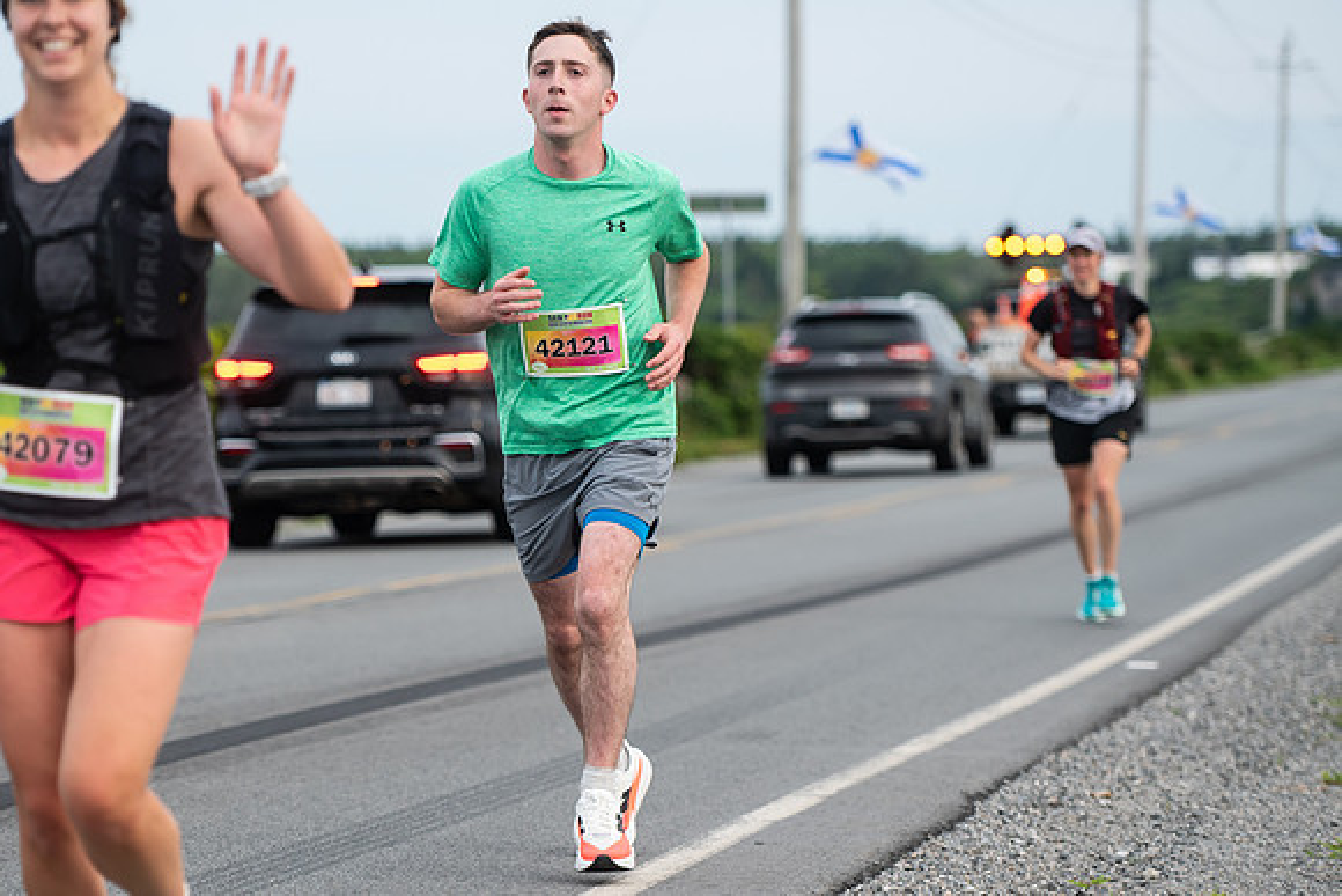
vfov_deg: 8.8
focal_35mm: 157
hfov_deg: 13.1
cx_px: 434
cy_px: 521
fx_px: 5851
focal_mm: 116
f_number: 4.5
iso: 500
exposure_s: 1/800
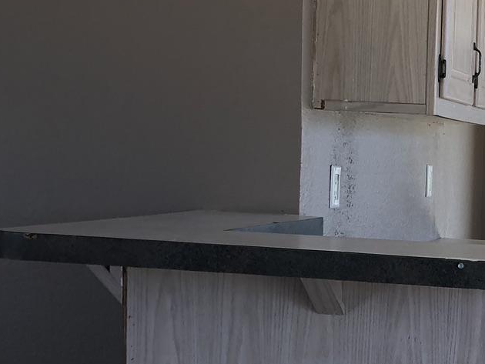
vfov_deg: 16.0
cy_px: 326
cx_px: 611
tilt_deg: -6.5
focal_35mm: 91
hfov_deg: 20.0
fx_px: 1275
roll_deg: -2.2
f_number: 1.8
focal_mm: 4
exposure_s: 1/120
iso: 32
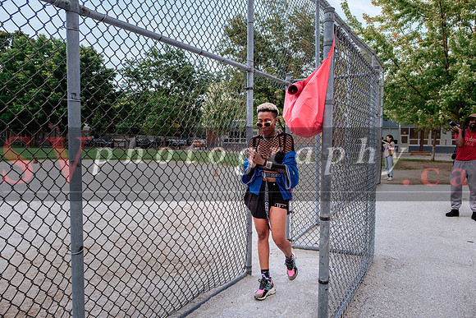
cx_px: 238
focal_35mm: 25
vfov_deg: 51.3
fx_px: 331
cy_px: 159
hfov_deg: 71.5
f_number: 4
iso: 800
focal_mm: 16.5
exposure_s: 1/250
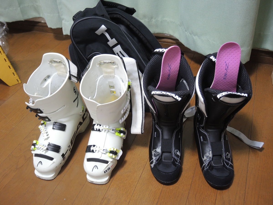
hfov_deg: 55.4
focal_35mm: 33
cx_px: 136
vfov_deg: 42.9
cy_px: 102
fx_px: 260
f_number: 2
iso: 400
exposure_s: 1/13
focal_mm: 7
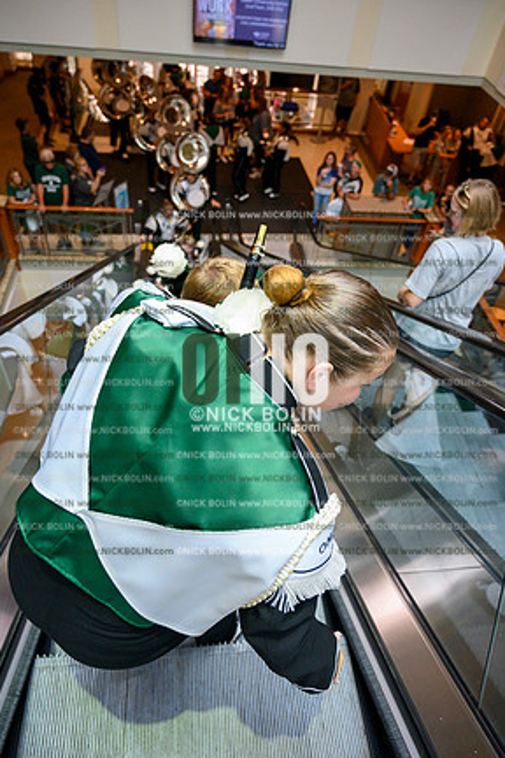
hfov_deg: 51.3
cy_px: 383
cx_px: 255
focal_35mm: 25
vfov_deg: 71.5
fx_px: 526
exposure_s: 1/800
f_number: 4
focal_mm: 24
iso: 2500
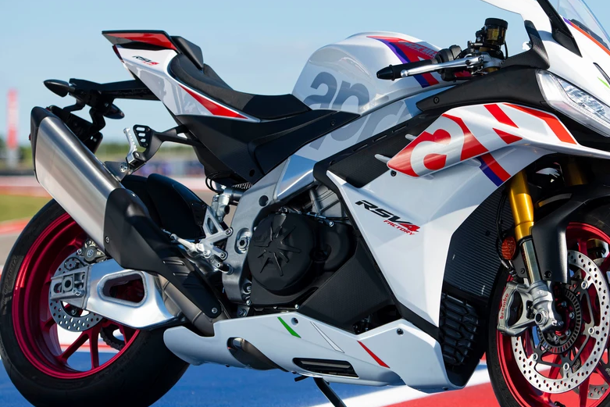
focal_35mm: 172
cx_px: 412
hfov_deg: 11.9
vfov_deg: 8.0
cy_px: 166
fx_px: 2915
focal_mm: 105
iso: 200
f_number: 4
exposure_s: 1/2500
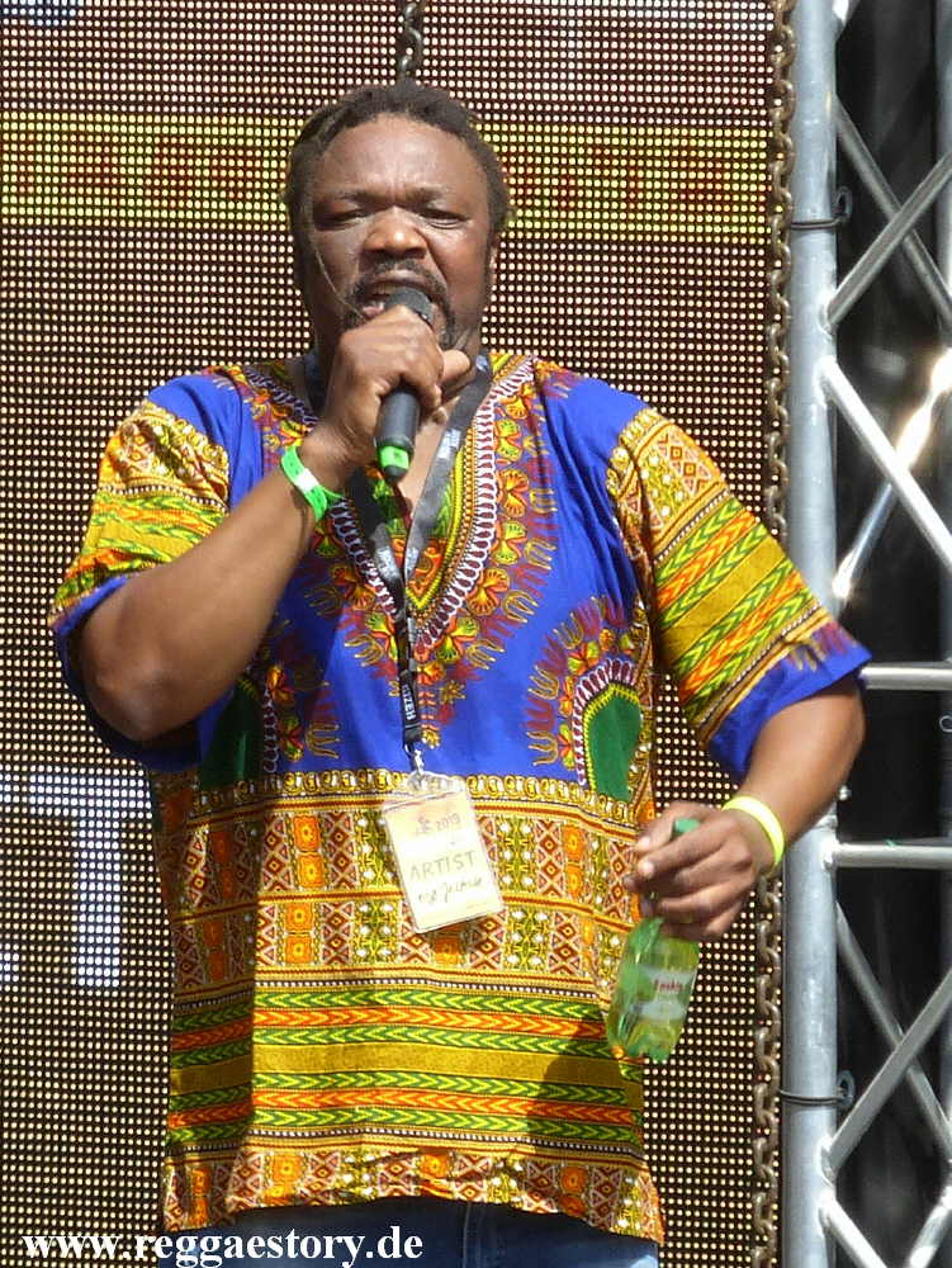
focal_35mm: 323
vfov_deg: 6.1
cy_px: 634
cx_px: 476
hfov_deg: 4.6
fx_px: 11834
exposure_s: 1/160
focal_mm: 58.2
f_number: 6.3
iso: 100
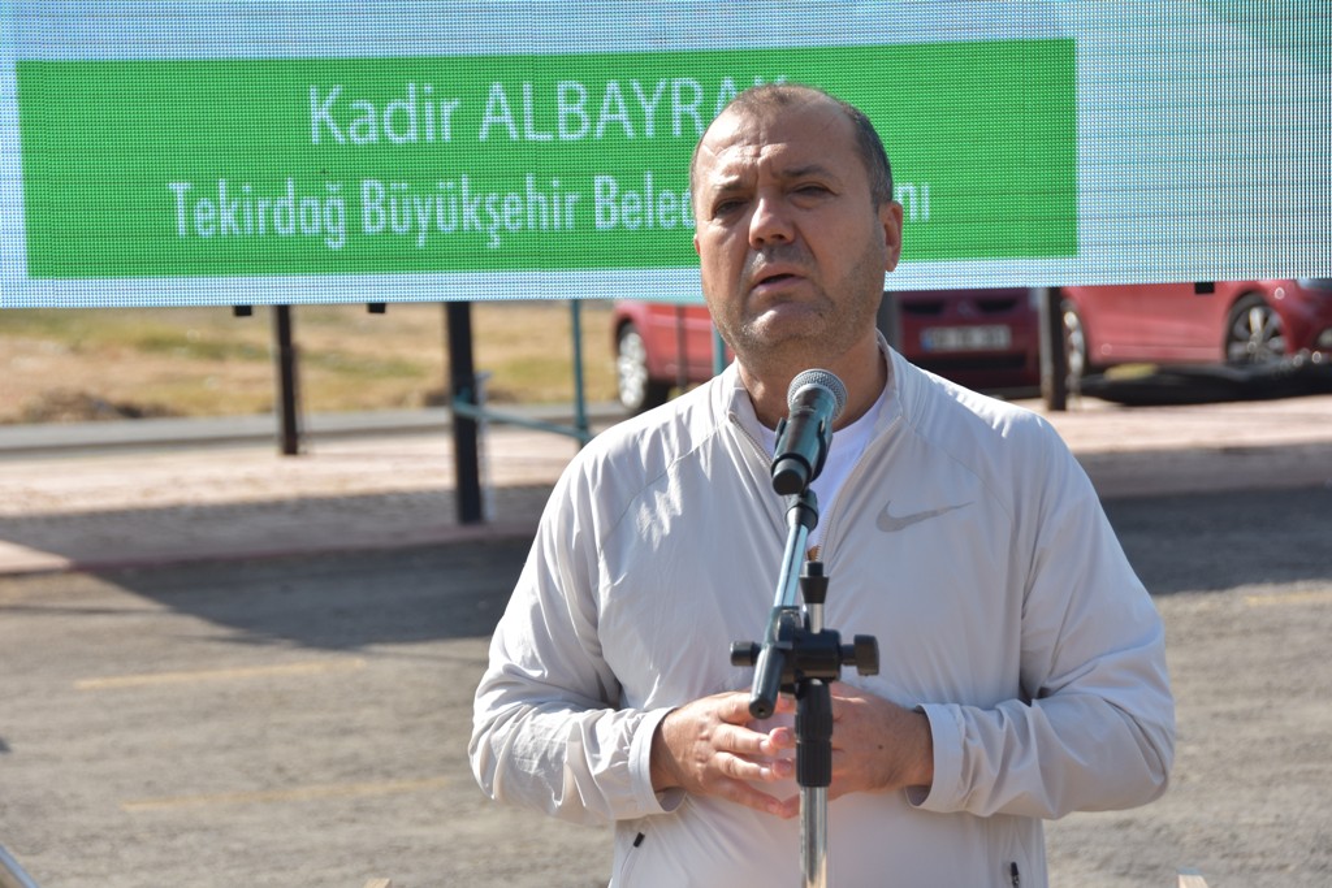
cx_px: 666
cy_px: 444
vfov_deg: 10.2
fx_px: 4995
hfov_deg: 15.2
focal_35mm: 135
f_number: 8
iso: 200
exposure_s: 1/500
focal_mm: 90
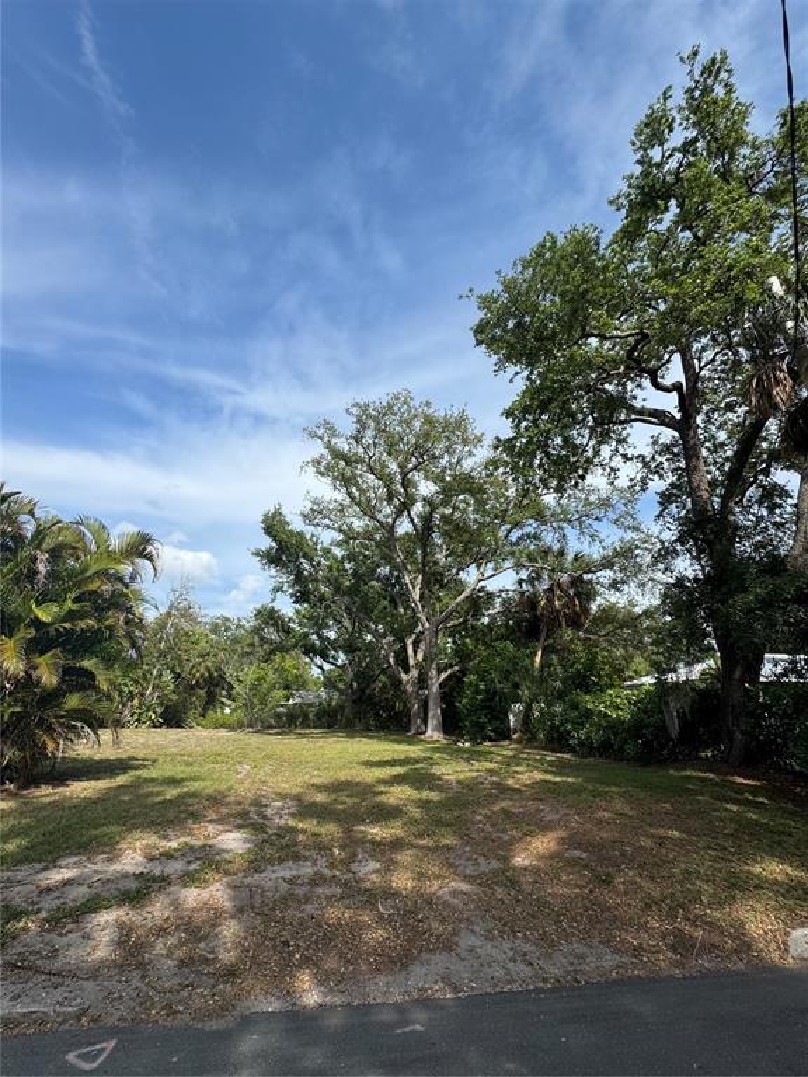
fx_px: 436
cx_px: 404
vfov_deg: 102.1
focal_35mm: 14
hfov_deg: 85.7
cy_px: 538
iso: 50
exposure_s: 1/1976
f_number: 2.2
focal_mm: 2.22
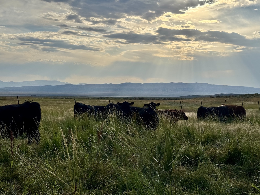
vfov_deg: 30.3
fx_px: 361
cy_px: 98
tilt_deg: -1.6
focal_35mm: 48
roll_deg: -0.4
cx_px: 130
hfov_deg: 39.7
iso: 80
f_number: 1.78
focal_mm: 6.76
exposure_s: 1/12500
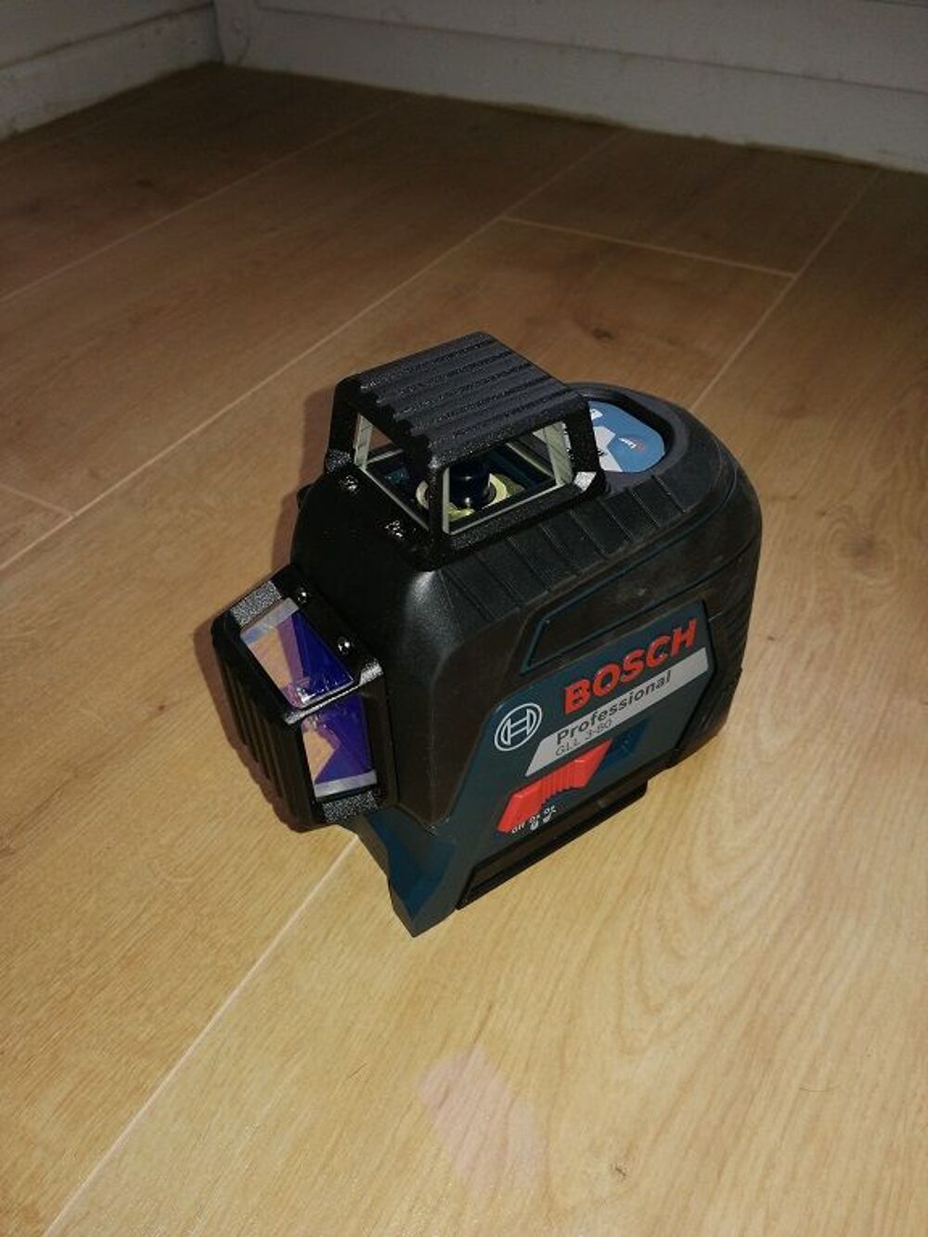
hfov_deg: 51.4
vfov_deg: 65.3
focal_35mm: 27
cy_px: 618
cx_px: 464
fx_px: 965
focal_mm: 3.95
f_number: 1.8
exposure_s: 1/50
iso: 64
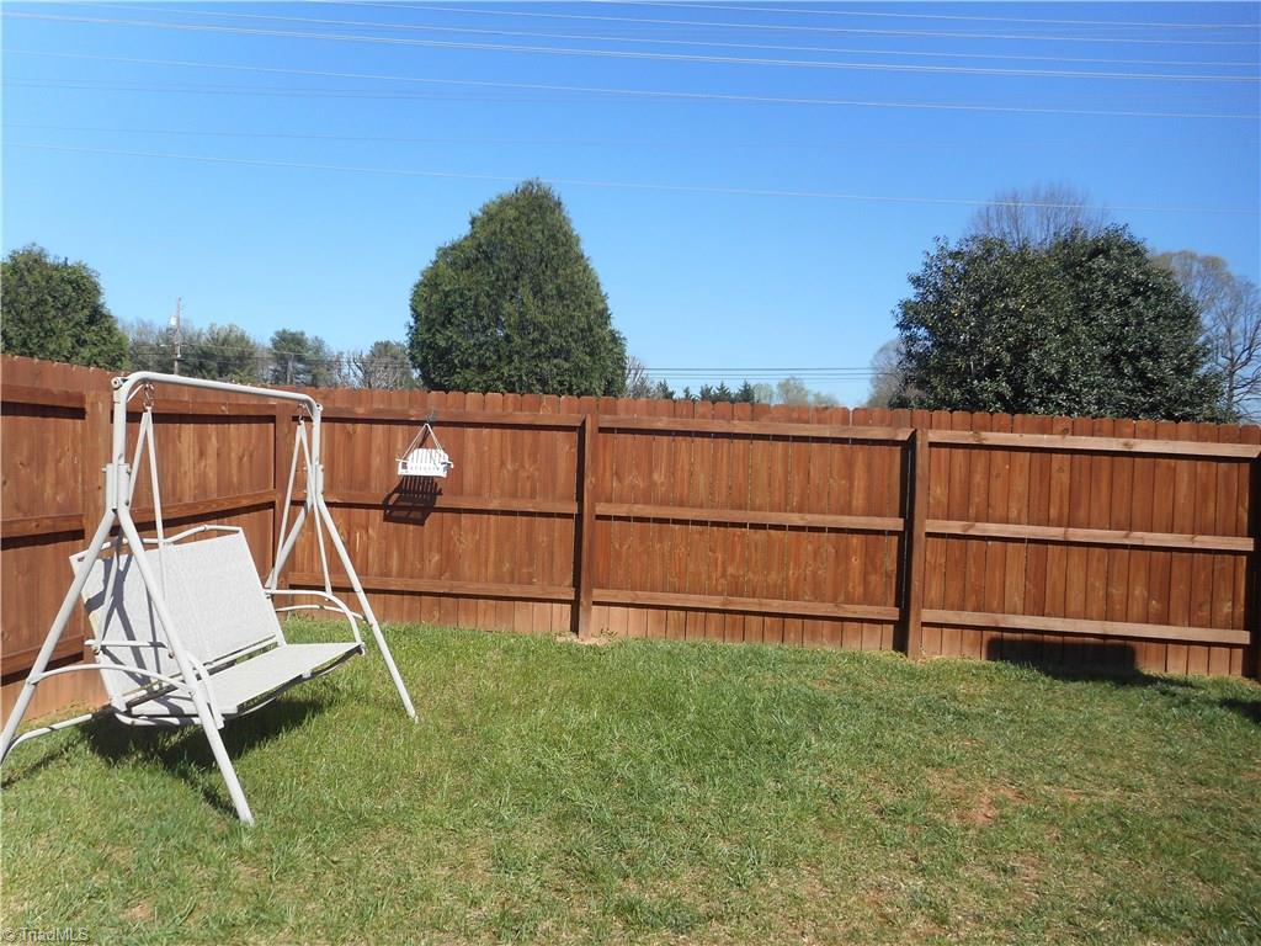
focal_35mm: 25
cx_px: 630
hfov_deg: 69.4
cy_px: 473
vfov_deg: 54.9
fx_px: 911
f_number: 3.7
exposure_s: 1/640
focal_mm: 4.5
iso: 80
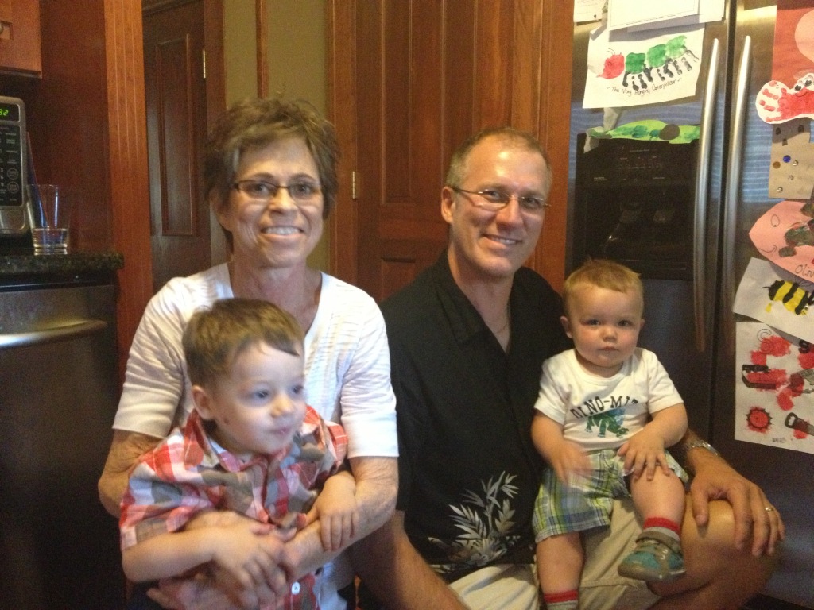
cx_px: 407
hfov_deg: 52.6
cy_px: 305
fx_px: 823
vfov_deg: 40.7
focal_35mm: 35
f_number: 2.4
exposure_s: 1/15
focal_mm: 4.28
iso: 640
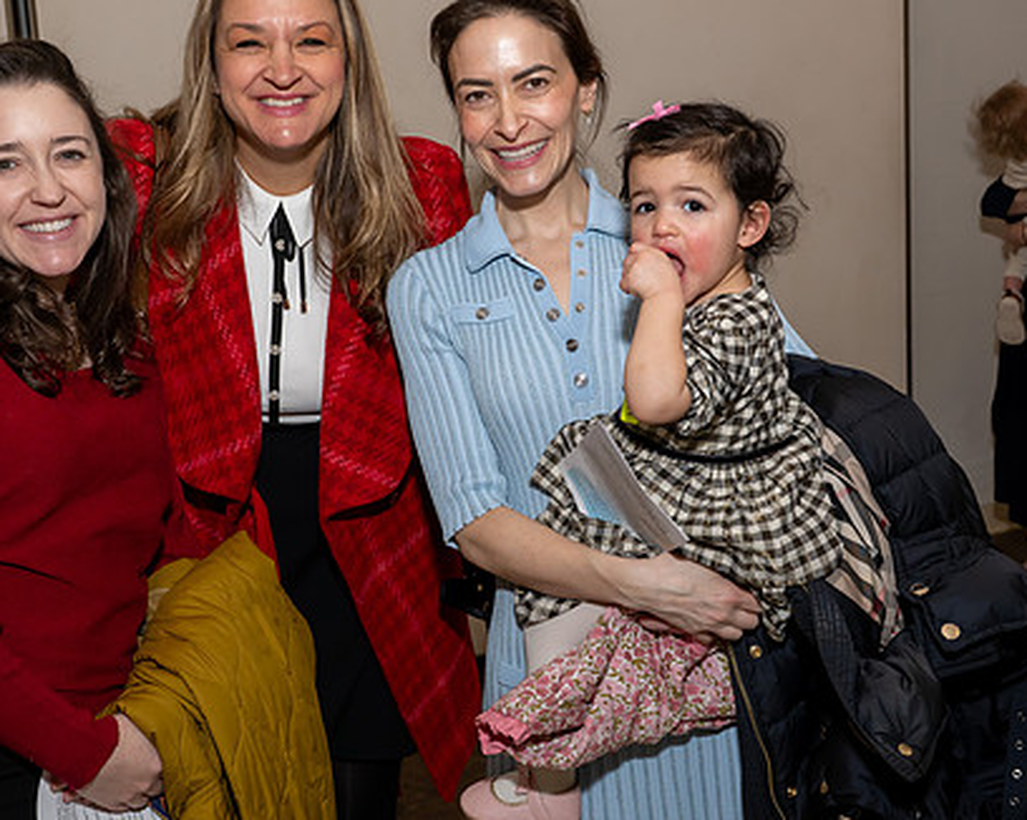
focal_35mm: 49
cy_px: 342
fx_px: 1489
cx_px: 483
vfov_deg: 30.8
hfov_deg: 38.0
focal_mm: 29
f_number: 8
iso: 640
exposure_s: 1/250
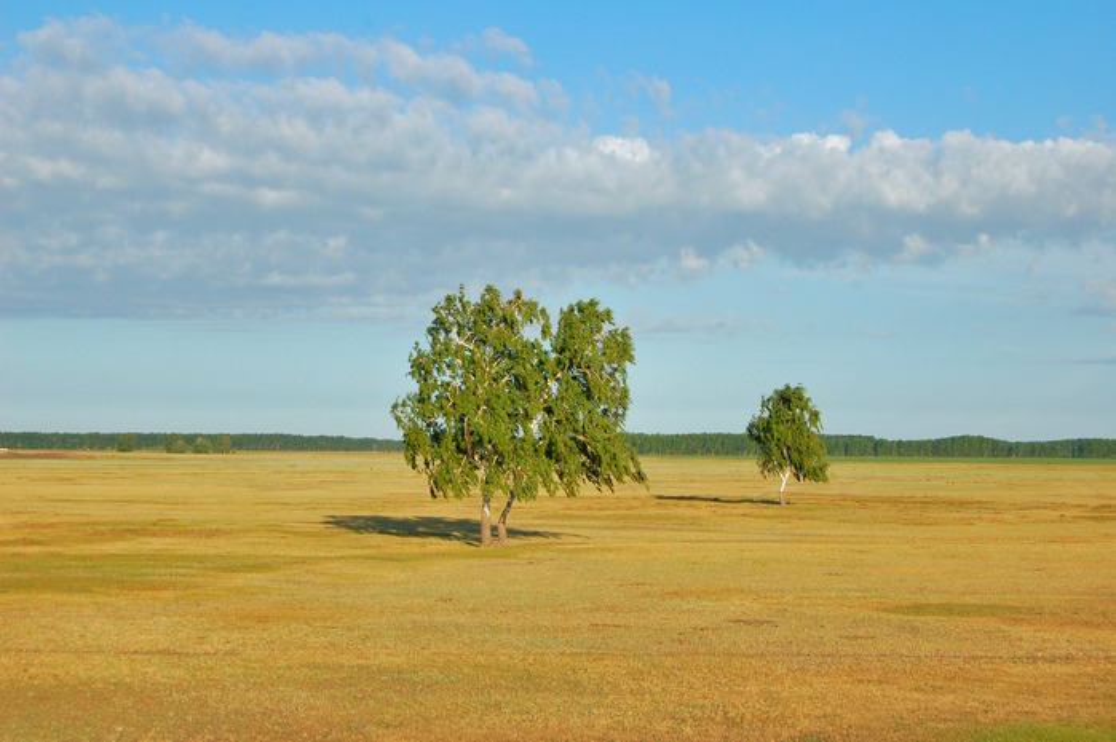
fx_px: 1952
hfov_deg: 31.9
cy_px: 371
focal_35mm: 63
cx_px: 558
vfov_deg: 21.5
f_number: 9
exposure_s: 1/320
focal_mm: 42
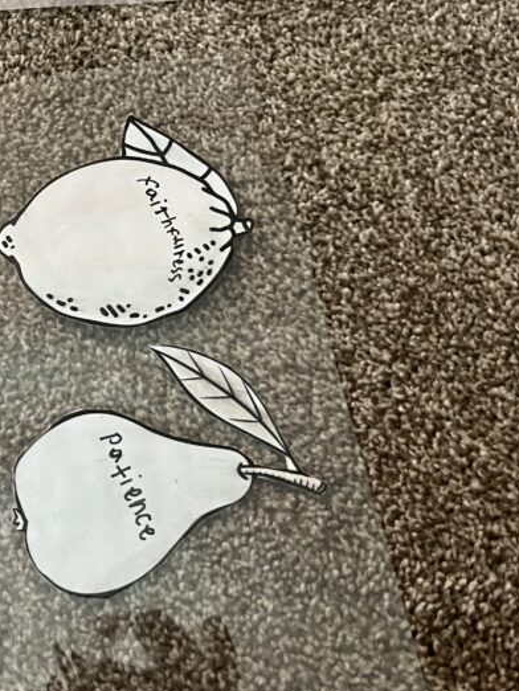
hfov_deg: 28.0
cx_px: 103
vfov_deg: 36.3
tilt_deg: -62.4
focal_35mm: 51
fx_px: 1019
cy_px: 148
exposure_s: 1/60
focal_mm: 5.1
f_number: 1.6
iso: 500
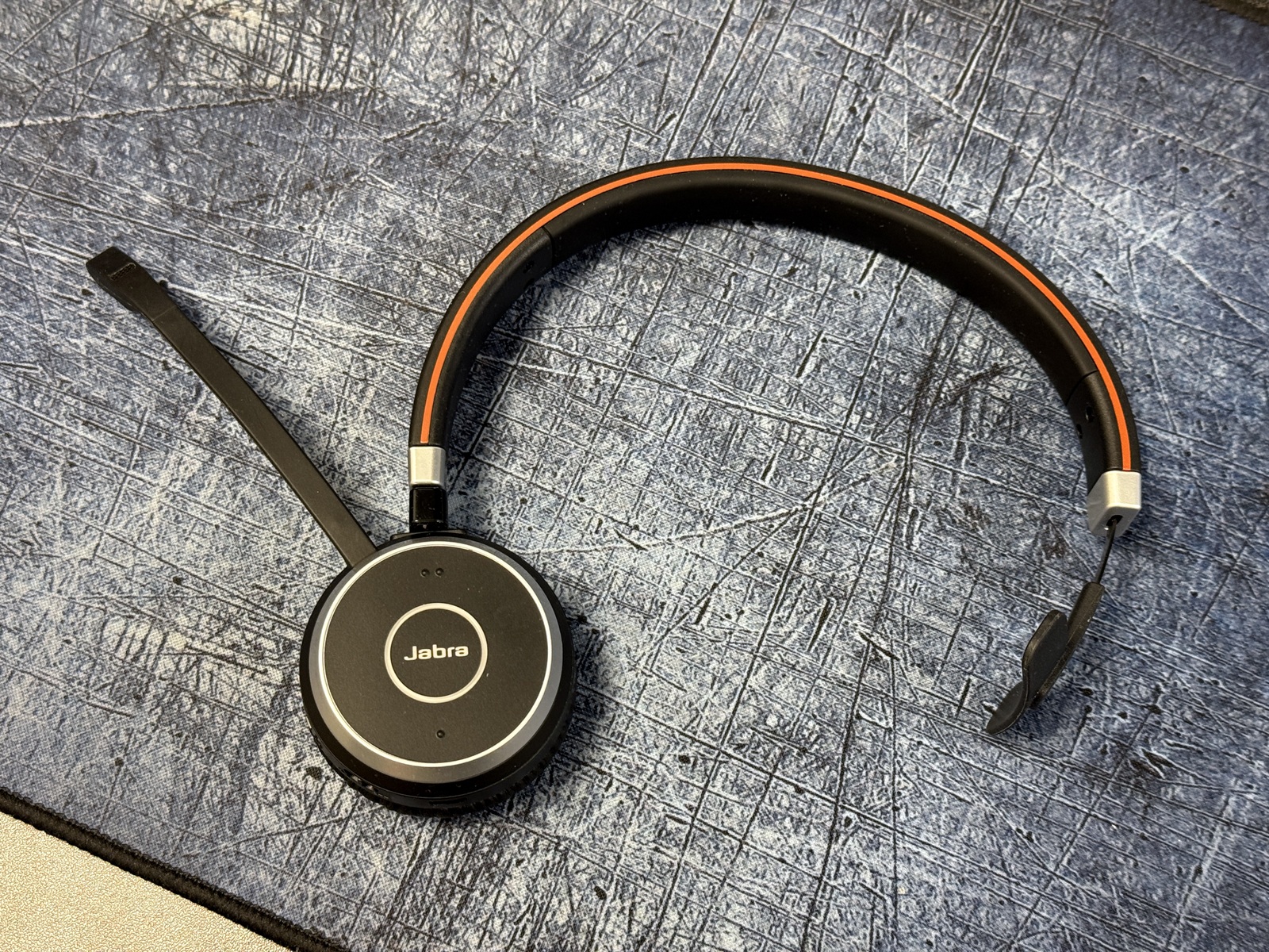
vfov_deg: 30.3
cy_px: 476
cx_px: 634
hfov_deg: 39.7
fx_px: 1760
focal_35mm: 48
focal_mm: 6.76
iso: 125
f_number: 1.78
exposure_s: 1/50
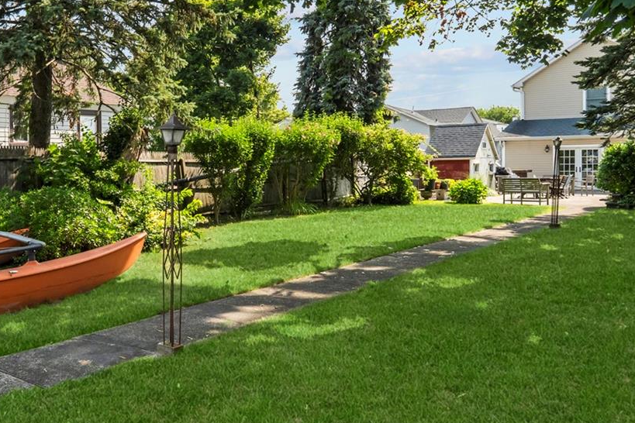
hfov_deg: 51.1
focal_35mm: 35
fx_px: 617
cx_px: 128
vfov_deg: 37.7
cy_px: 175
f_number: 10
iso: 1000
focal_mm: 14
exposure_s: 1/400
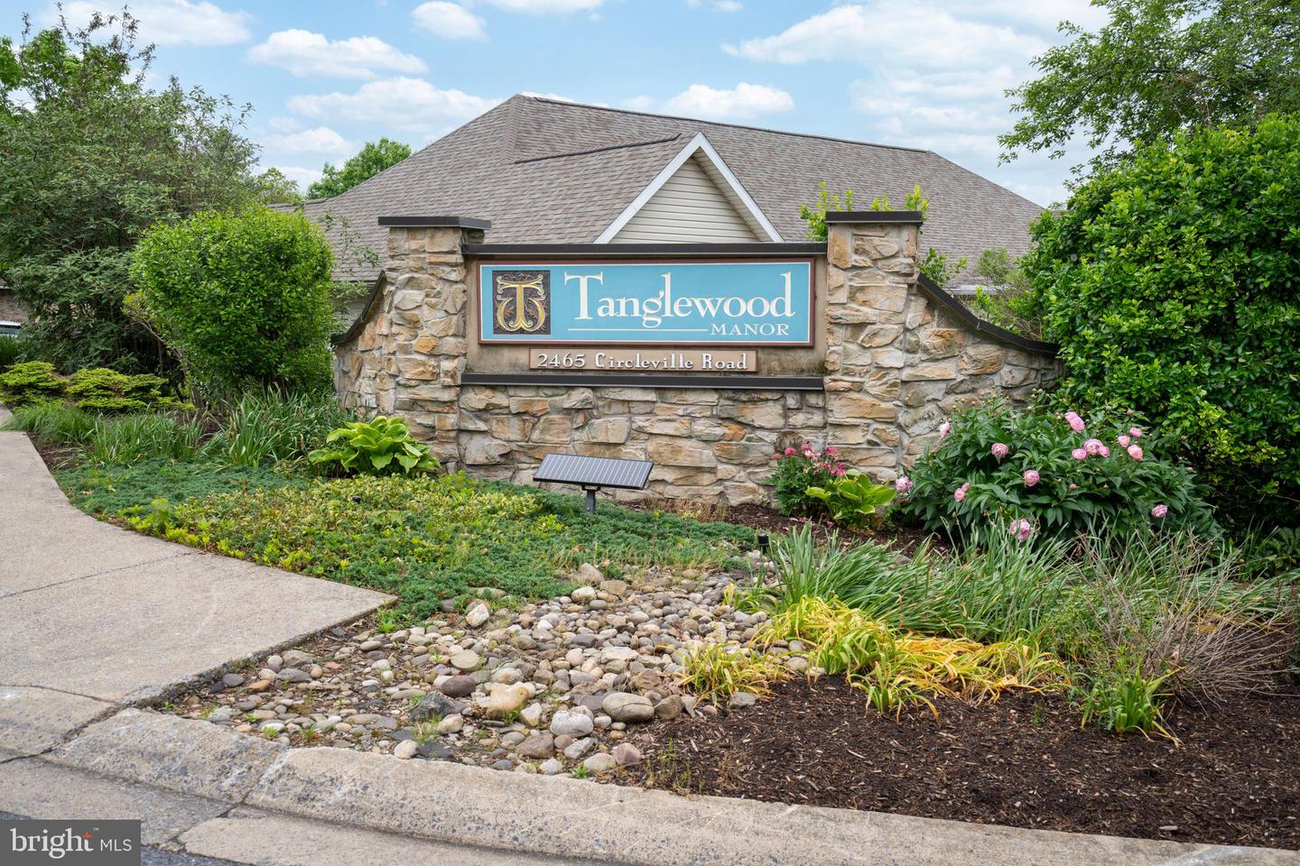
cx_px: 650
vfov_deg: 37.9
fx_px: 1264
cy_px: 433
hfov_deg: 54.4
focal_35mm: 35
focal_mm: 35
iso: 320
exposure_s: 1/250
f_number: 7.1
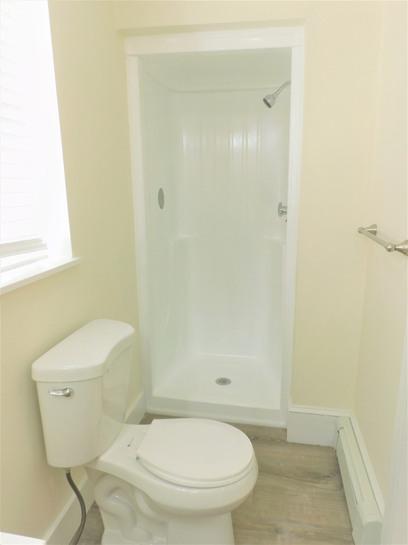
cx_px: 204
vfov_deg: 71.6
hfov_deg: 56.8
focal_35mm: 24
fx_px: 377
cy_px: 272
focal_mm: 4.3
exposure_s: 1/60
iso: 125
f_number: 3.3
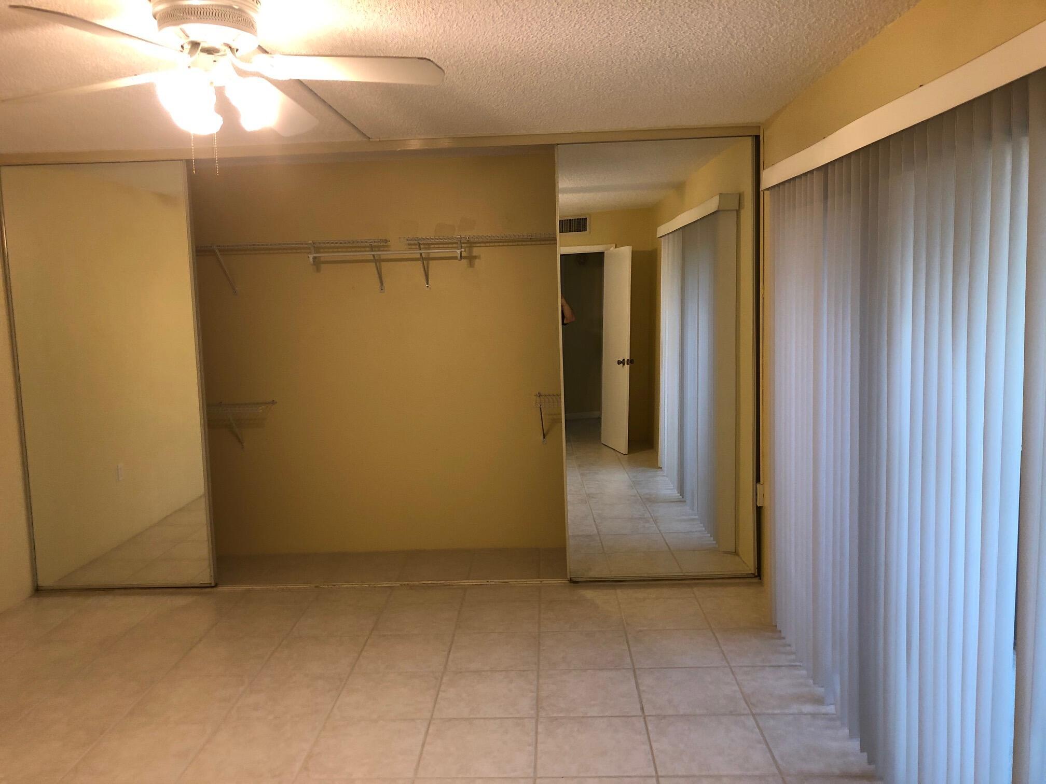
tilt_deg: -6.4
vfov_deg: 49.7
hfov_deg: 63.4
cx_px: 523
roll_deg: +2.0
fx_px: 846
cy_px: 392
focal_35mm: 28
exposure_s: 1/20
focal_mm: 3.99
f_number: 1.8
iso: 40
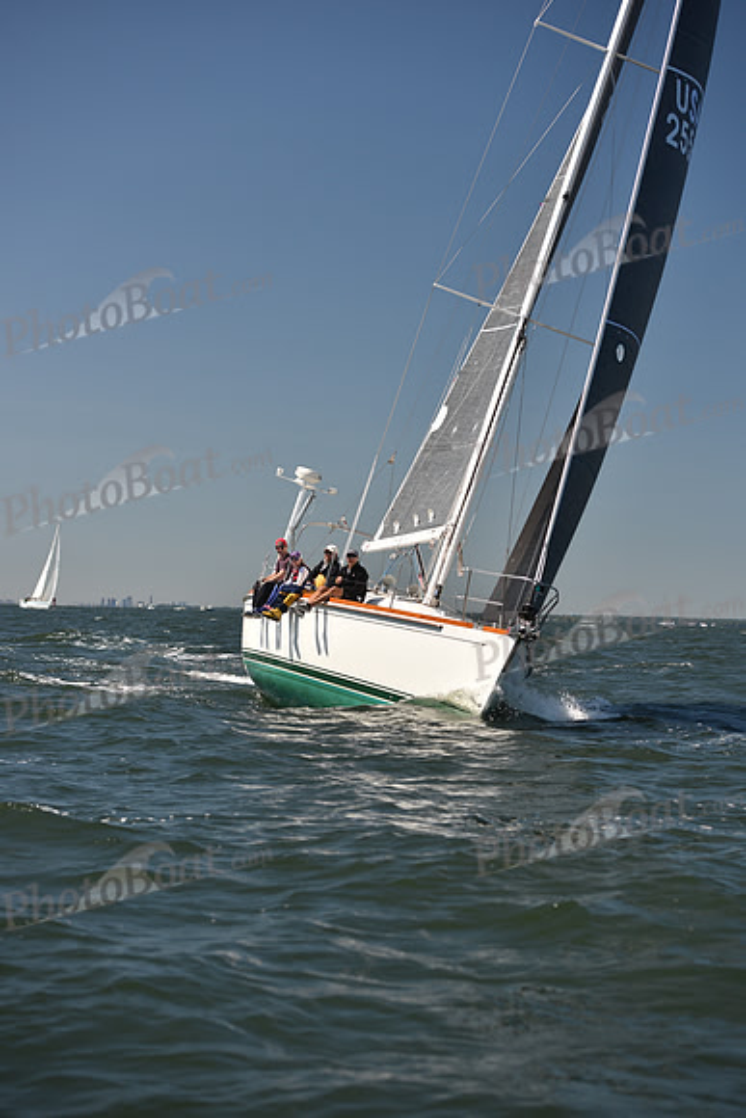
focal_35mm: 70
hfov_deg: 19.5
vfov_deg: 28.8
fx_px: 2174
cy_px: 559
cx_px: 373
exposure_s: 1/1250
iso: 250
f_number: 3.5
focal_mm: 70
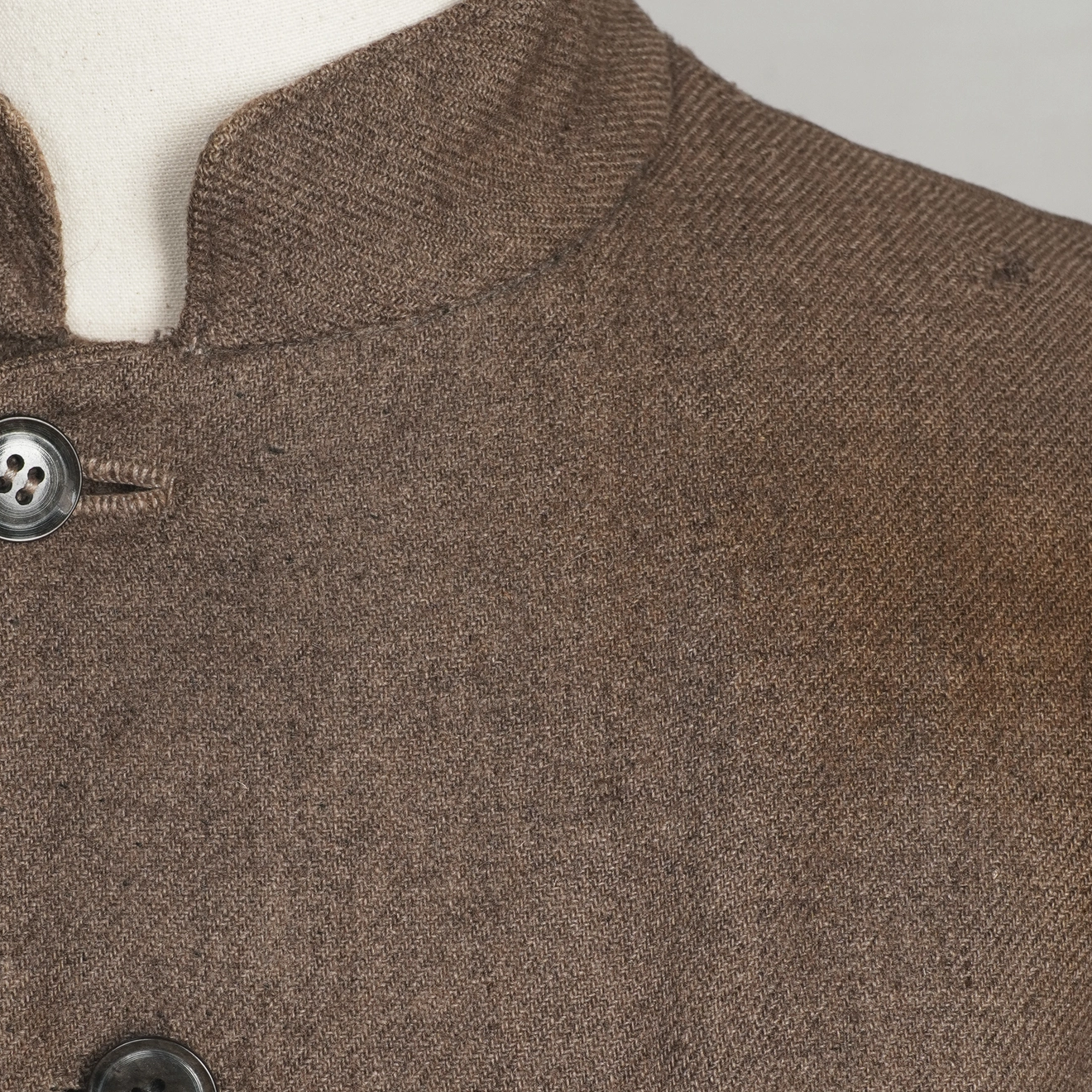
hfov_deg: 19.5
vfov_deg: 19.3
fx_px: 3176
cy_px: 860
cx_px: 413
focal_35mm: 89
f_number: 5.6
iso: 400
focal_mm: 32
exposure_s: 1/50
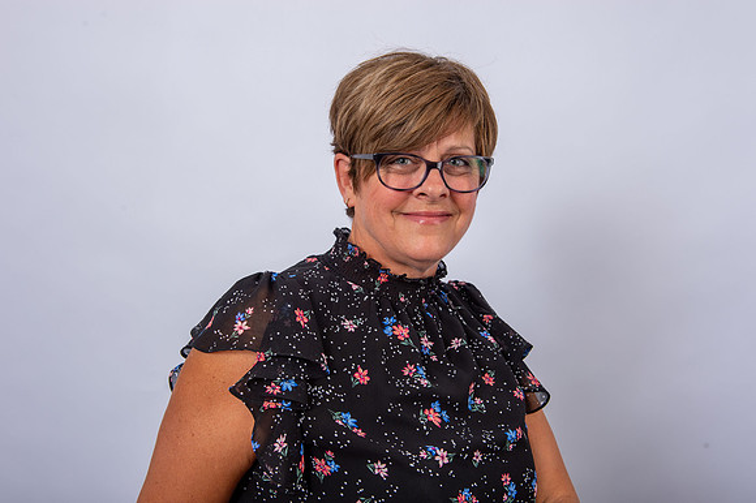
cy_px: 252
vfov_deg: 33.4
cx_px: 378
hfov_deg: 48.5
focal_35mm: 40
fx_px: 839
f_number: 8
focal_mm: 40
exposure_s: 1/250
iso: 160
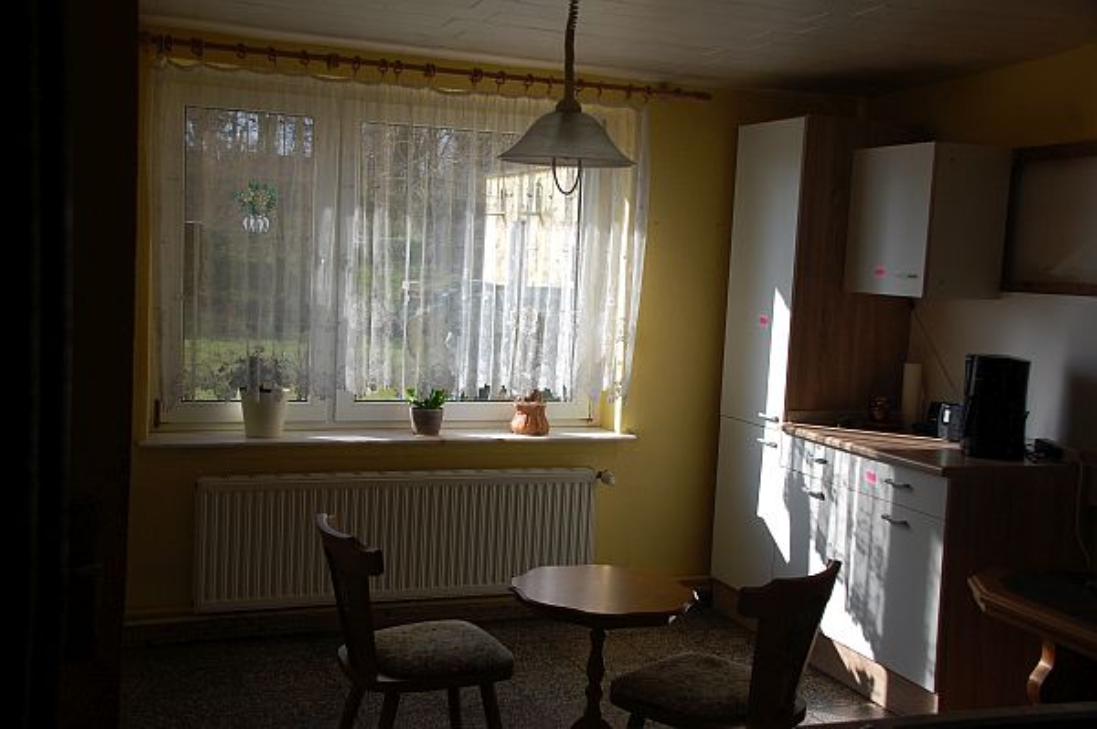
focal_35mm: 39
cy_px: 364
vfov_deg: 34.2
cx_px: 548
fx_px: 1187
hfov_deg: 49.6
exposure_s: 1/200
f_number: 7.1
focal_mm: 26
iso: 200
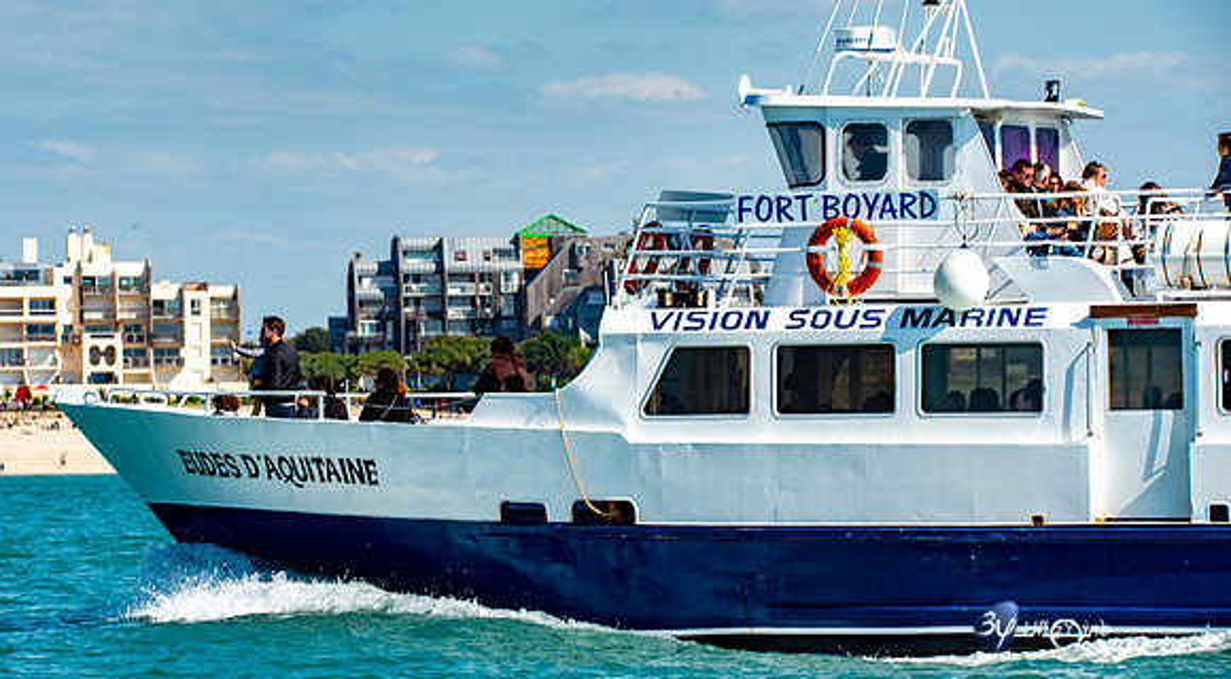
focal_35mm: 253
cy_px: 340
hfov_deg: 8.6
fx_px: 8214
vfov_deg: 4.7
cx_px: 588
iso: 400
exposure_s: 1/640
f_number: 13
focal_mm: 230
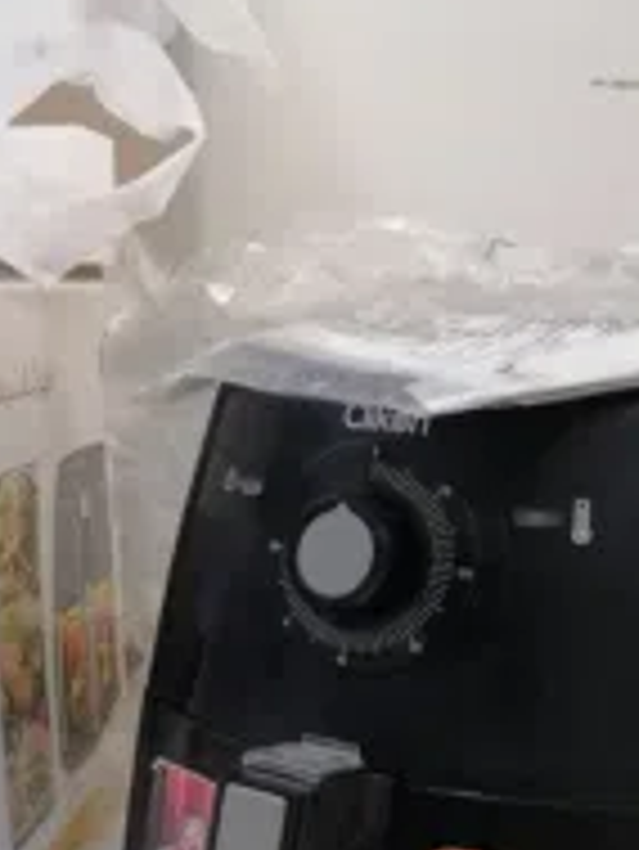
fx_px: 1401
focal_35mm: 57
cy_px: 643
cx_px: 184
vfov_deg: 33.1
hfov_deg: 25.5
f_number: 1.8
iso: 400
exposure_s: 1/33.3
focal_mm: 5.3
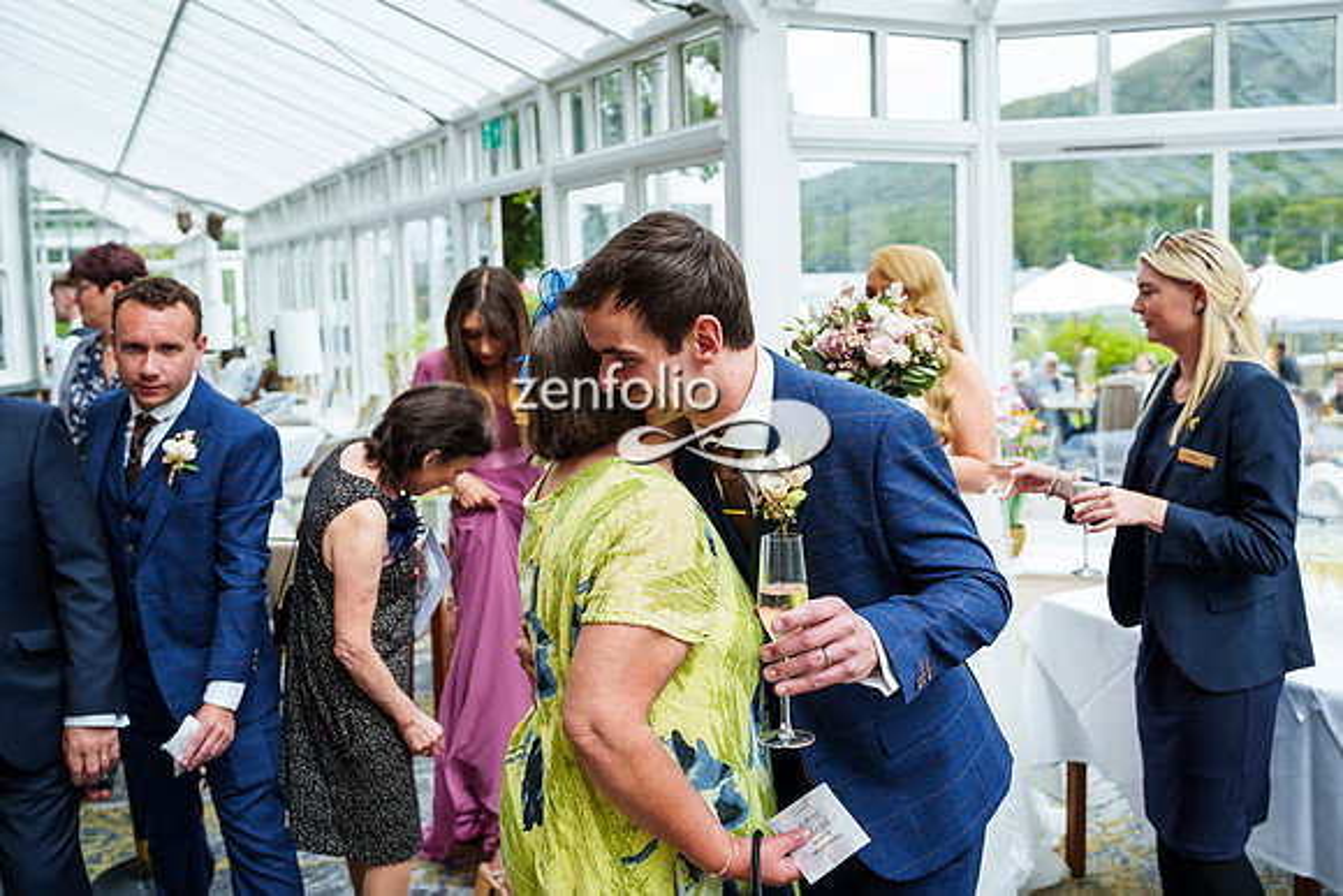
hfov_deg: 58.5
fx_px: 1200
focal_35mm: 32
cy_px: 397
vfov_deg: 40.9
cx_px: 699
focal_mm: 28
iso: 800
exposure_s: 1/3200
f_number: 3.5
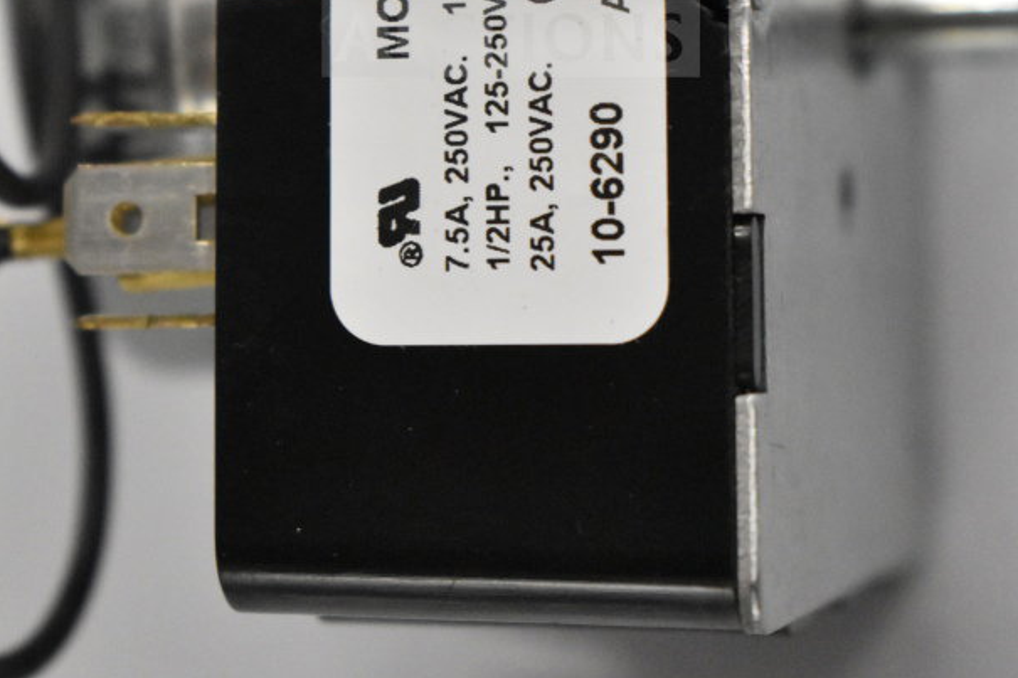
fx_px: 3527
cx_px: 510
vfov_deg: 10.8
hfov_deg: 16.4
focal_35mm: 125
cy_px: -56
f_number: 5.6
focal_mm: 55
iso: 8000
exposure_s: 1/100
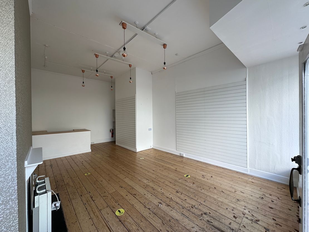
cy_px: 116
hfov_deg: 102.1
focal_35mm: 14
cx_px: 154
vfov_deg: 85.7
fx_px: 125
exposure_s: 1/99
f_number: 2.2
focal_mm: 2.22
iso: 50
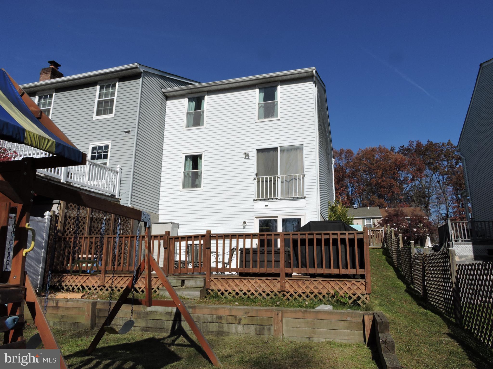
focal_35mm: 24
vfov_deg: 56.8
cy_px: 184
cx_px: 246
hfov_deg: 71.6
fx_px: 342
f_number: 4.8
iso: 100
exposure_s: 1/1250
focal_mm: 4.3
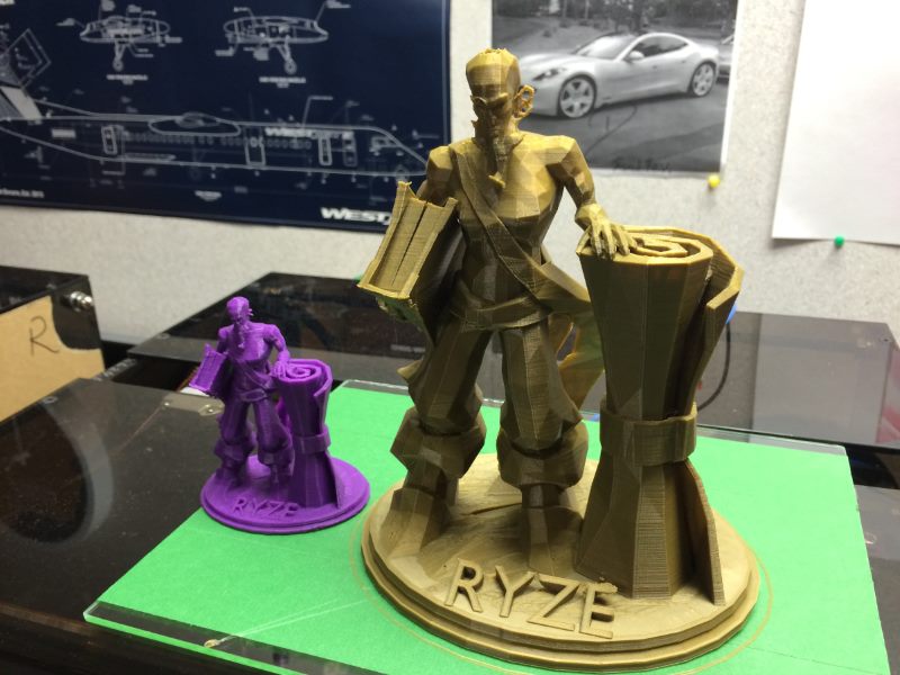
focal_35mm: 29
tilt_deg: -22.6
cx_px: 450
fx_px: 754
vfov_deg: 48.2
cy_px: 338
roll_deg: +2.3
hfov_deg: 61.7
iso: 100
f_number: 2.2
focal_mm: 4.15
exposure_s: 1/30
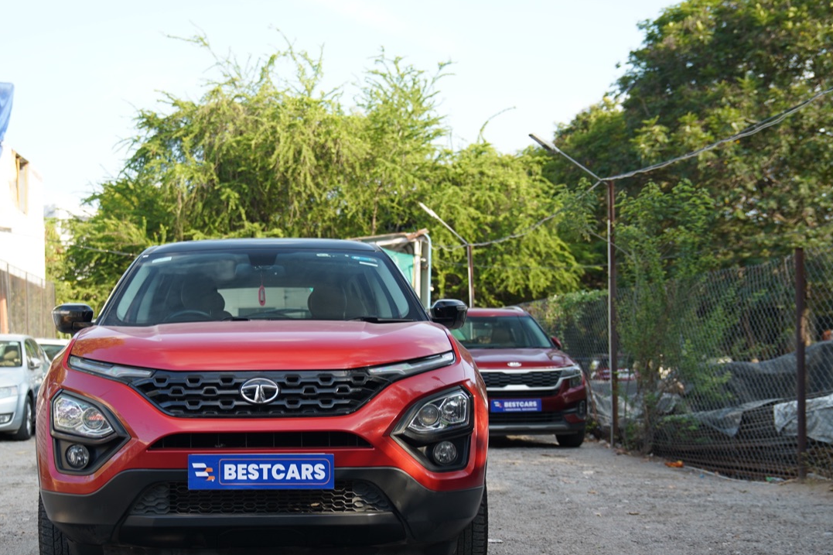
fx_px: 1203
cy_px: 372
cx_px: 257
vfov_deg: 25.8
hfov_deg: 37.7
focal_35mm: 52
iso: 100
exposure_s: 1/125
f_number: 2.8
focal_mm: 35
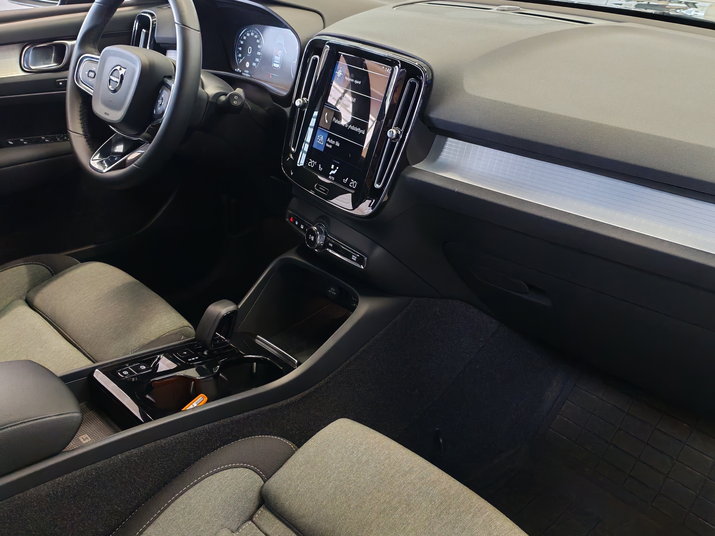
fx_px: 764
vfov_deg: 38.6
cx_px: 365
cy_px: 232
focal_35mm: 37
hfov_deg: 50.1
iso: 1297
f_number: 1.9
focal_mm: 6.12
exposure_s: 1/100
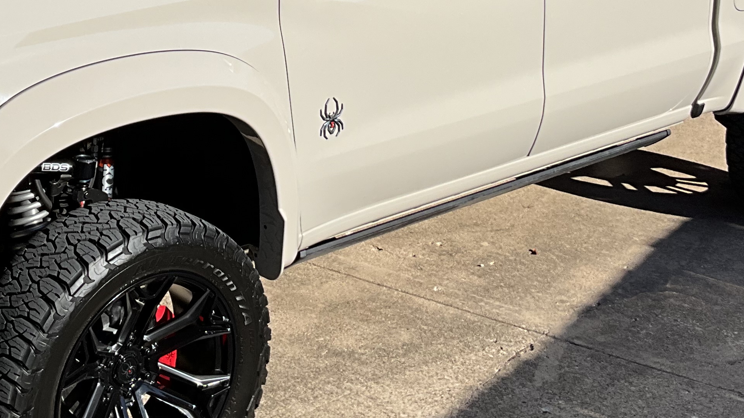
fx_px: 1302
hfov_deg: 31.8
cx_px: 304
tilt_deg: -10.6
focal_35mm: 66
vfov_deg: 17.6
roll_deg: -0.2
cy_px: -53
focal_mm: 3
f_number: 1.8
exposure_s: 1/1786
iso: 25
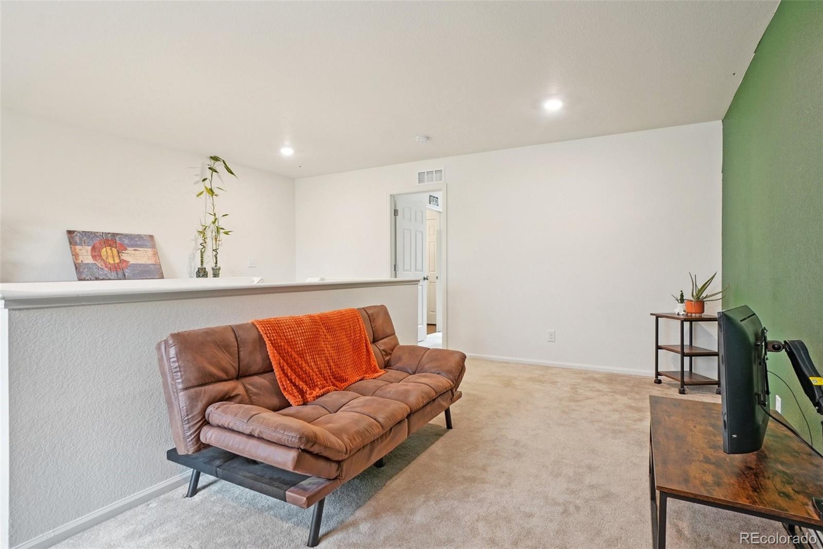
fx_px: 411
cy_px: 274
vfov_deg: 67.4
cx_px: 412
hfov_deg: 90.0
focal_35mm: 18
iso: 400
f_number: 8
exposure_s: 1/8
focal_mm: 12
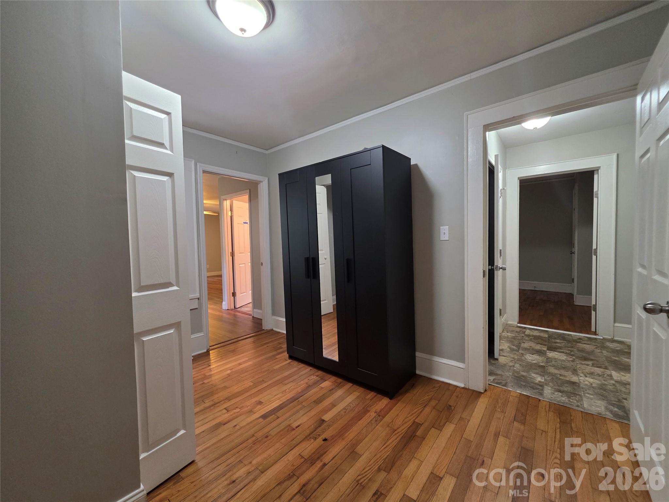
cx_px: 334
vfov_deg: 89.9
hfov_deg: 106.2
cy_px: 251
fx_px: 251
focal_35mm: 13
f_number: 1.9
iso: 400
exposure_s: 1/60
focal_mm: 2.2
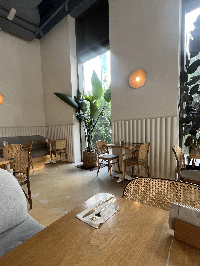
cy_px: 143
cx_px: 92
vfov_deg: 90.9
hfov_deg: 74.6
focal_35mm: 17
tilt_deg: -5.0
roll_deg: +3.3
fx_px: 131
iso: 125
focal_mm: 1.57
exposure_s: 1/100
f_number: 1.8
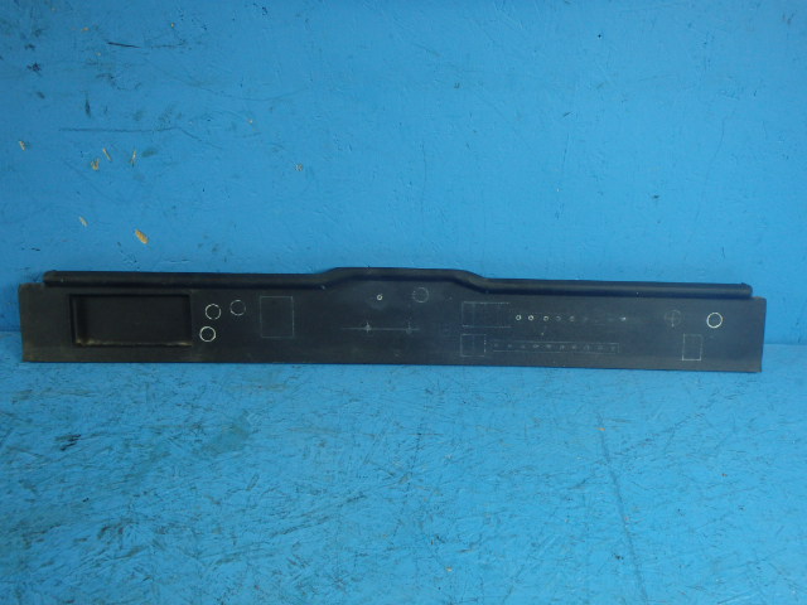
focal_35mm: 28
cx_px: 404
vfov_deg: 49.7
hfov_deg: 63.4
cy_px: 302
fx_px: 653
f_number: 3.9
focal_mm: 5
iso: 200
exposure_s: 1/30
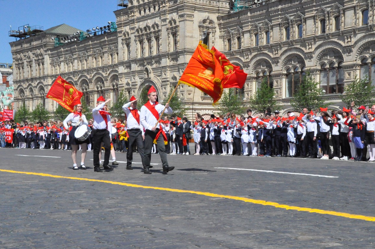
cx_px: 188
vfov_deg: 23.7
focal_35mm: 57
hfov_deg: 35.1
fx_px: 593
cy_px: 124
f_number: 22
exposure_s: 1/2000
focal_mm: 38
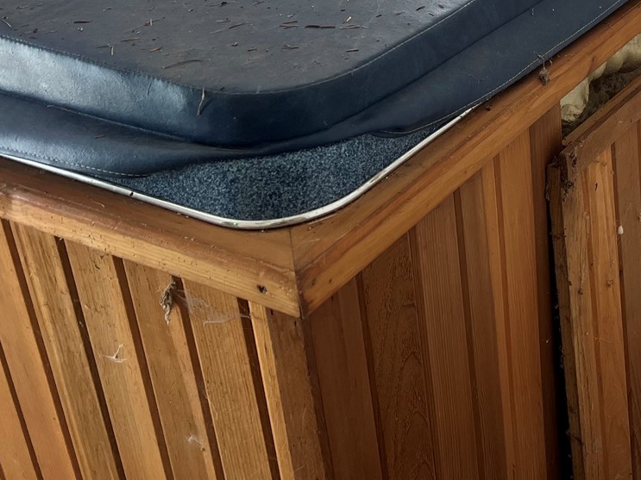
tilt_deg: -24.3
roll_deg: +1.6
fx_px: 1037
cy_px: 27
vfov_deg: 25.1
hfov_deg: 32.4
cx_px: 593
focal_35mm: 56
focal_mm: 5.7
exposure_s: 1/120
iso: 100
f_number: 1.5
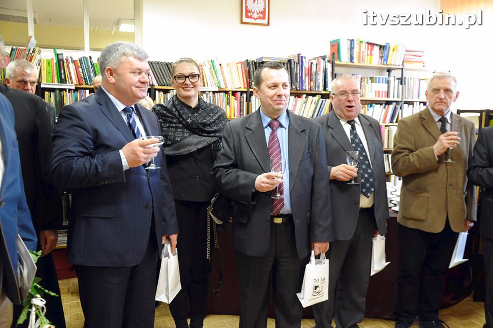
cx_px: 246
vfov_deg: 39.9
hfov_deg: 57.3
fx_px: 451
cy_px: 164
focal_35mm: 33
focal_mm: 22
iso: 1600
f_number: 3.8
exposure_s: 1/40
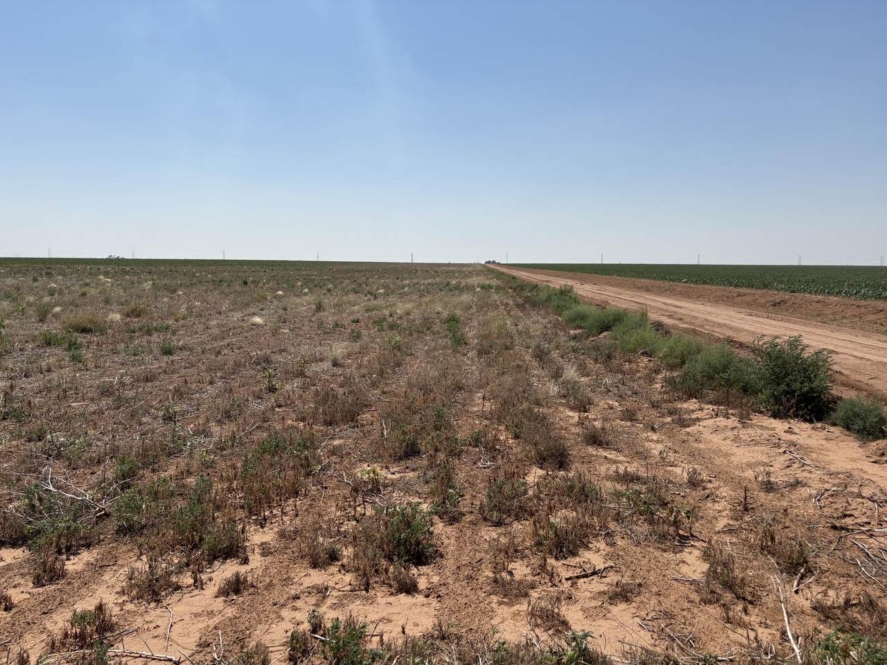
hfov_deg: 67.3
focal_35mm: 26
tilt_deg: -6.6
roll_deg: -0.8
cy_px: 332
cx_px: 444
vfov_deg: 53.1
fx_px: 666
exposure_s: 1/6329
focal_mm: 5.96
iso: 50
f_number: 1.6
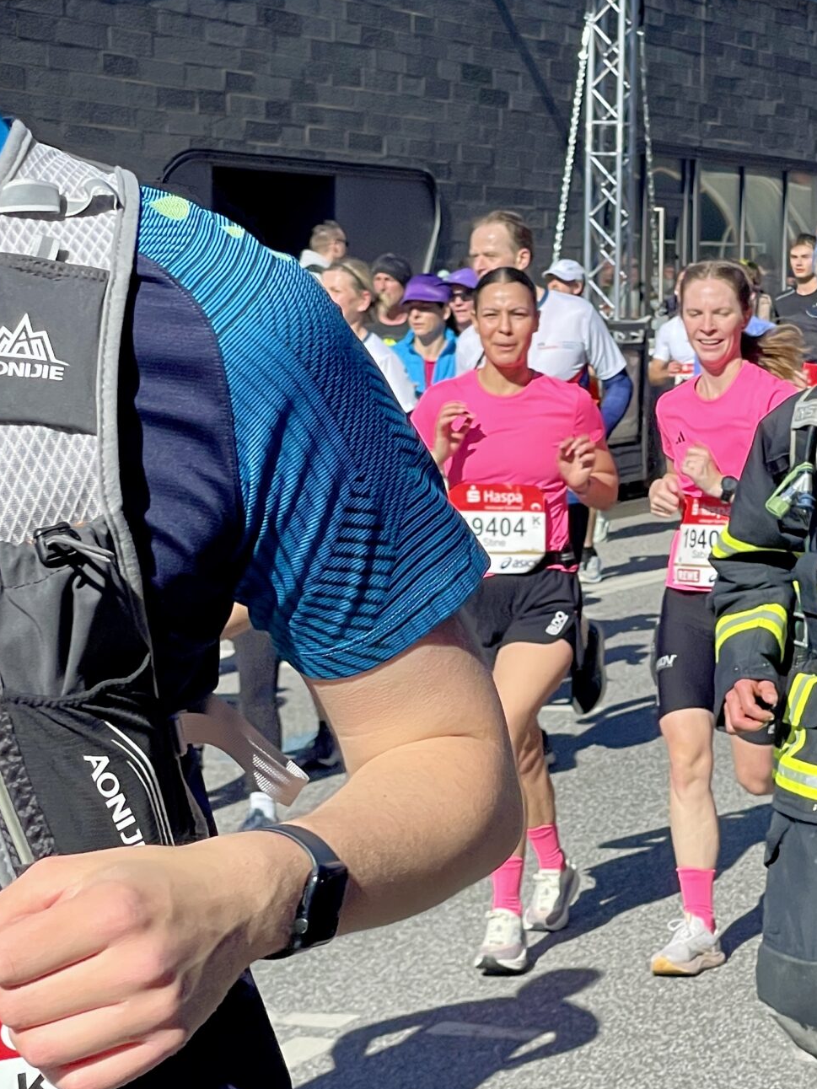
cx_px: 718
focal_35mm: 103
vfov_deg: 19.1
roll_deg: +0.6
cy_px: 589
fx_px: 3241
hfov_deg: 14.2
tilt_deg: -3.6
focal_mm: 6
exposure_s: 1/1546
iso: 25
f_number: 2
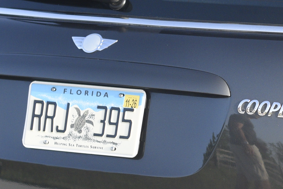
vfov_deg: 6.1
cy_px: 129
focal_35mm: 227
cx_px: 373
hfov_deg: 8.9
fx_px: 1784
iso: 800
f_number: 2.8
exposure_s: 1/3200
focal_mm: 50
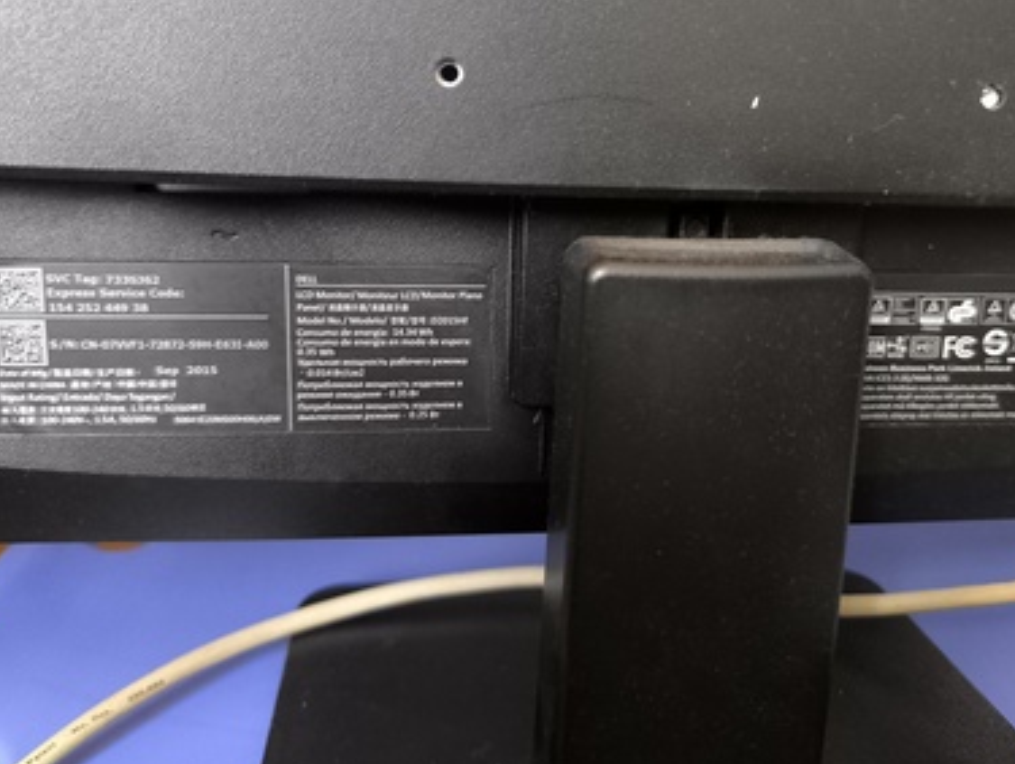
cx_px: 543
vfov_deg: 49.6
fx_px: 822
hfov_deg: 63.3
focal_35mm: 28
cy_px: 313
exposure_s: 1/24
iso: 2000
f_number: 1.65
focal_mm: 6.14
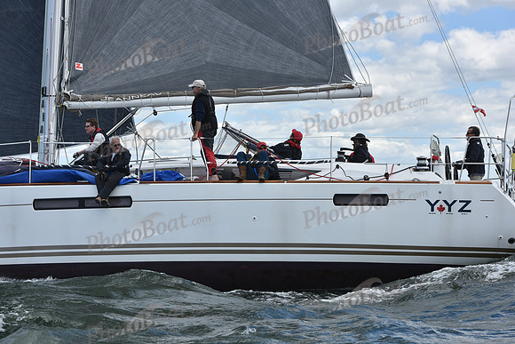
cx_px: 258
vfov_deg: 14.4
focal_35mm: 95
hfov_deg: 21.5
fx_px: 1359
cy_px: 172
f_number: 7.1
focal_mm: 95
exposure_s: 1/1250
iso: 320
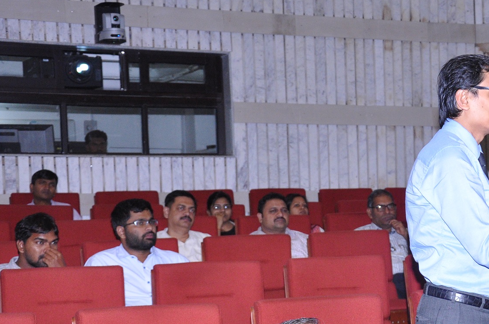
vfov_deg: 13.9
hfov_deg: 20.5
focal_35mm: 98
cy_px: 249
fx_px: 1328
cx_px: 423
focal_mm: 35
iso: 1250
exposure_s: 1/125
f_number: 5.6
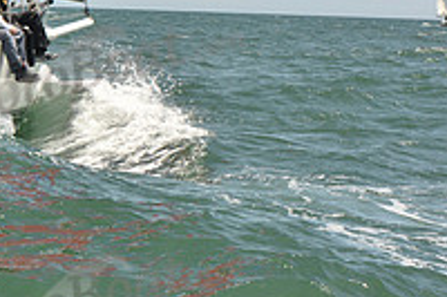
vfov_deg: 6.7
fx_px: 2518
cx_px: -186
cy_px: -12
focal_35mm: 203
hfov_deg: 9.9
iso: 320
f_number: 10
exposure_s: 1/800
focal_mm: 70
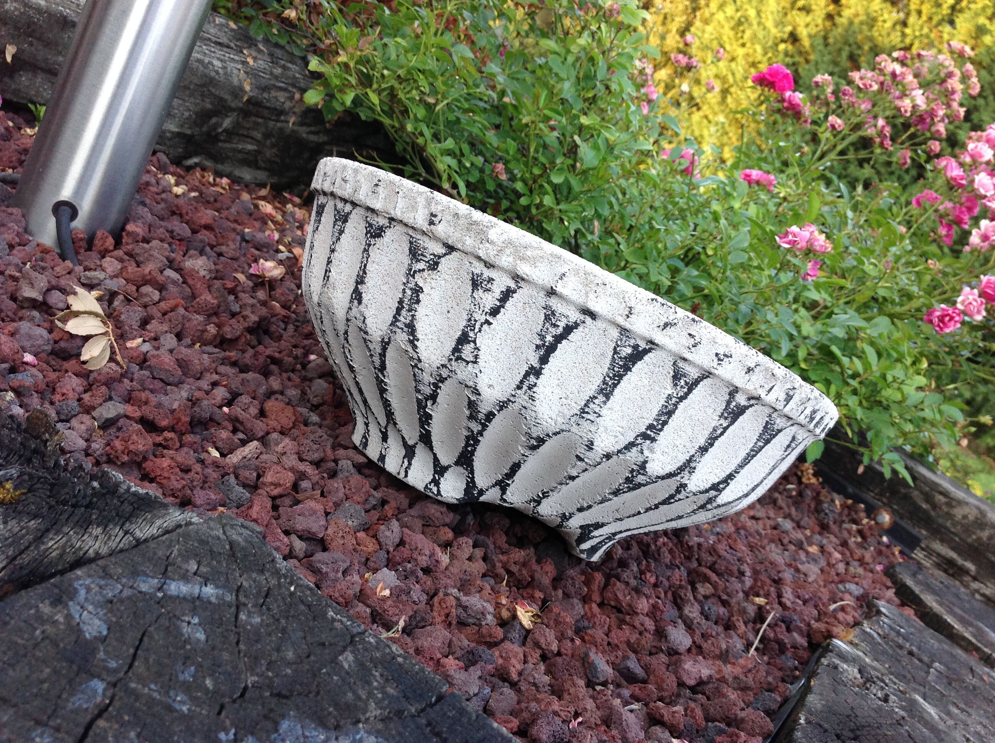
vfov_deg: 40.6
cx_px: 498
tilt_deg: -15.6
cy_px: 372
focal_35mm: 35
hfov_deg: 52.7
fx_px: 1005
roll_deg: -29.7
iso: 100
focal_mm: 4.28
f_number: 2.4
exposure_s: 1/120
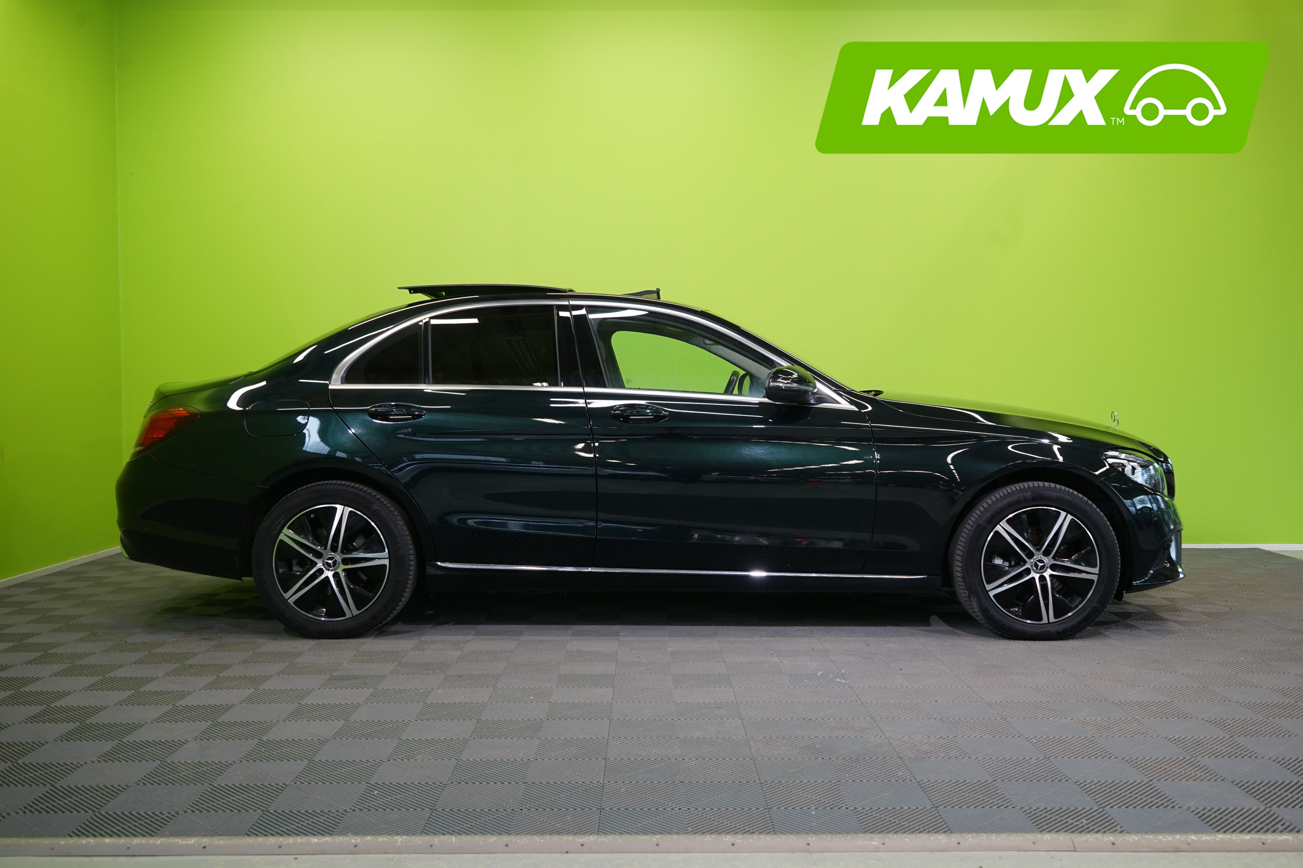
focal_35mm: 33
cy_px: 434
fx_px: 1194
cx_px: 652
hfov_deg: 57.2
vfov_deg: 40.0
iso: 640
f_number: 6.3
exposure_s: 1/40
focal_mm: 33
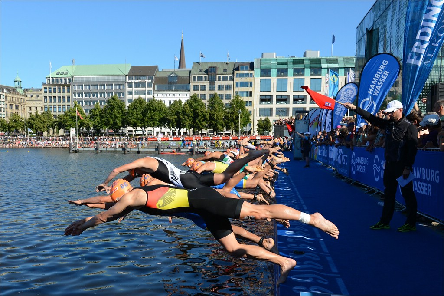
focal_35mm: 28
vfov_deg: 46.4
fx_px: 345
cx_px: 222
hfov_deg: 65.5
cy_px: 148
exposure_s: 1/1000
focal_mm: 28
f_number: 7.1
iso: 500
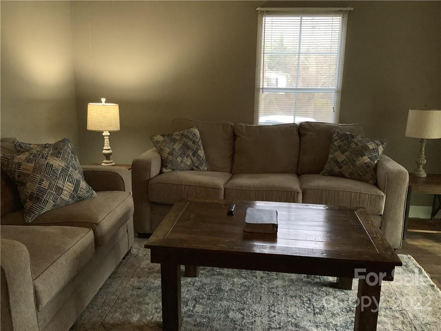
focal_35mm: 31
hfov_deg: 58.4
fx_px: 395
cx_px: 220
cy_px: 166
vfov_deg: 45.4
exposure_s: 1/50
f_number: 2.4
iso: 100
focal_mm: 3.3
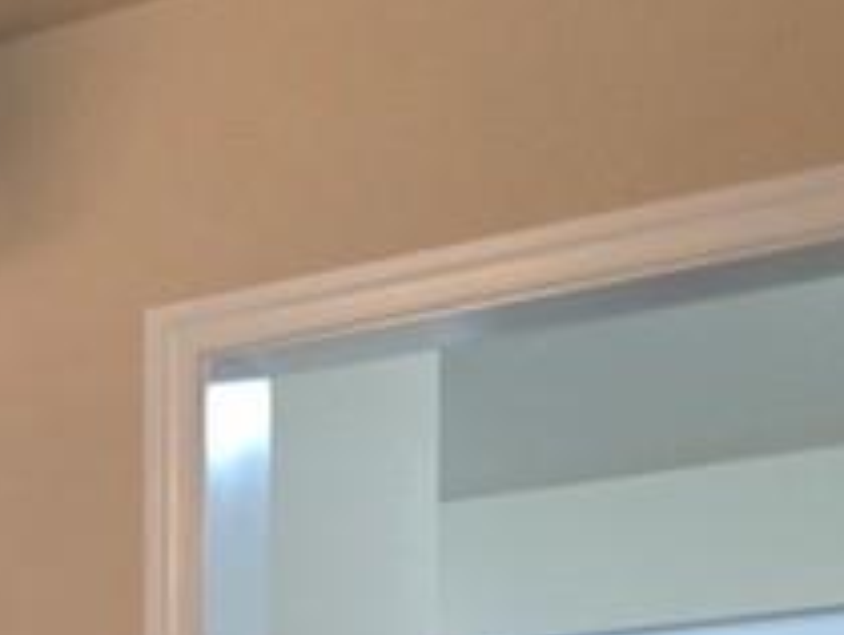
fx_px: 2734
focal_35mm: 112
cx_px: -740
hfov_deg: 14.9
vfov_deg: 12.3
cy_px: 1081
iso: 640
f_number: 1.7
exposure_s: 1/100
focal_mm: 6.3
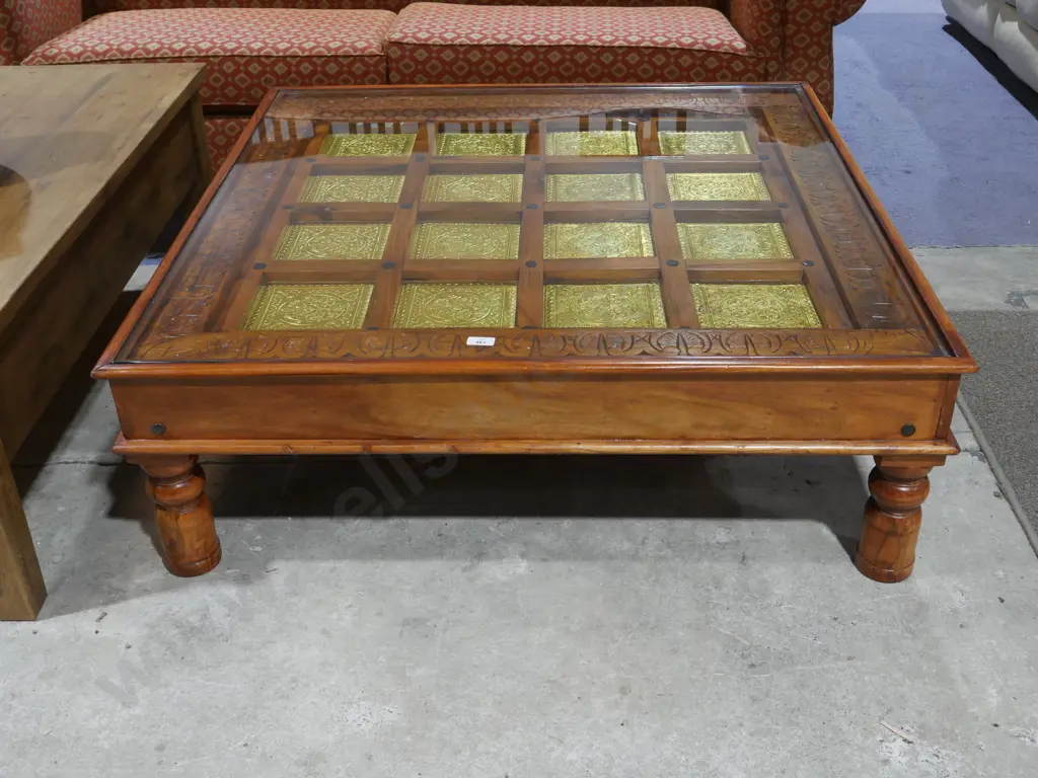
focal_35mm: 40
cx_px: 519
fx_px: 1199
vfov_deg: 36.0
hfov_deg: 46.8
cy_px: 389
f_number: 5.6
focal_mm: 20
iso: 1000
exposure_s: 1/60
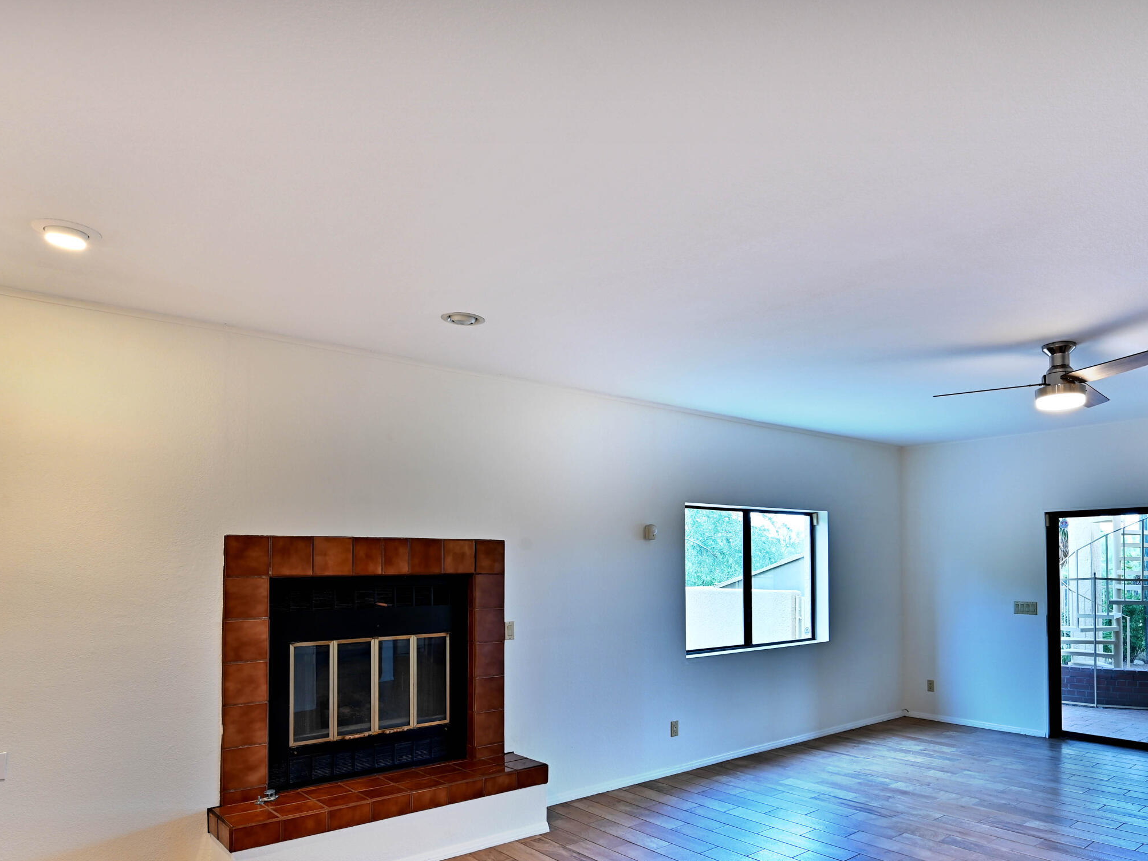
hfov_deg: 73.5
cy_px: 543
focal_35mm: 23
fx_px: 763
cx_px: 660
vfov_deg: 58.1
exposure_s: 1/1.3
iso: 100
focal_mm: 16
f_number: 9
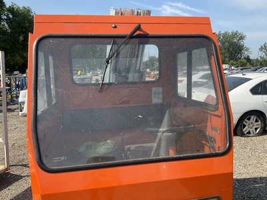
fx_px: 224
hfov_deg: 61.7
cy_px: 100
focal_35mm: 29
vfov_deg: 48.2
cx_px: 134
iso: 25
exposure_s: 1/1121
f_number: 1.8
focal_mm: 3
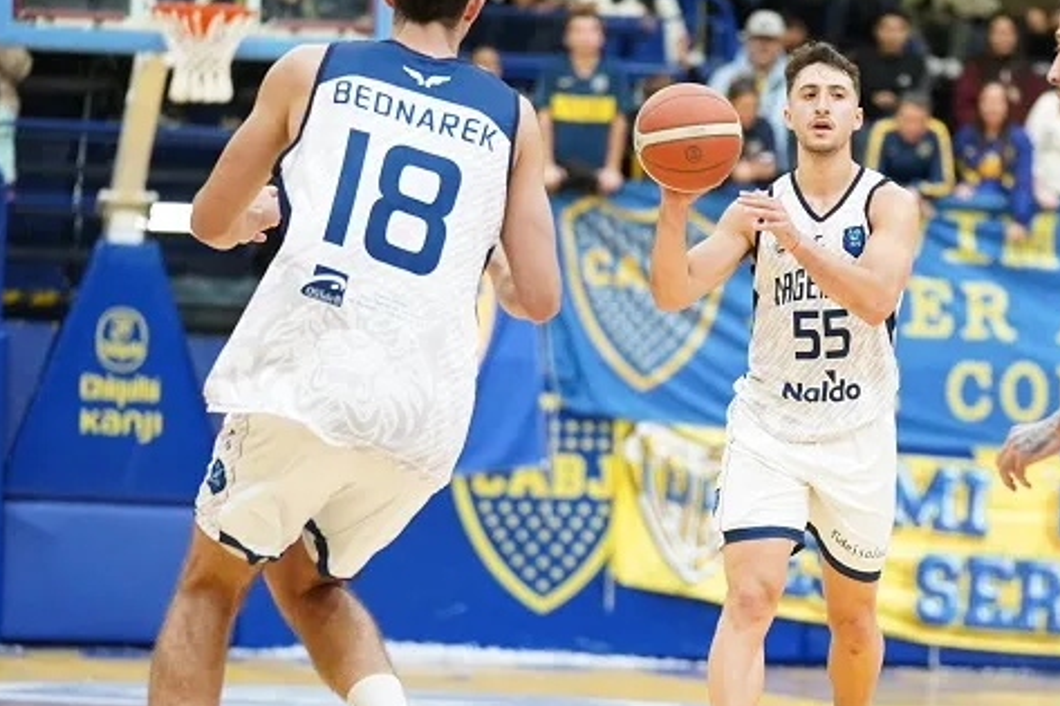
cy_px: 425
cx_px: 840
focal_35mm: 203
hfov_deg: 10.1
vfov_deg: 6.8
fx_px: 5975
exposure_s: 1/800
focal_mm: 120
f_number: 2.8
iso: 5000
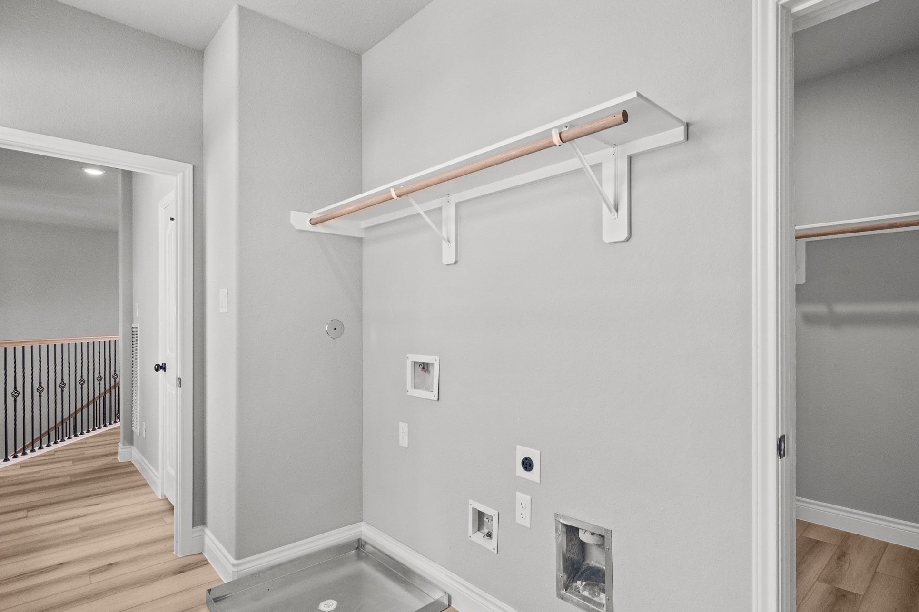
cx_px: 481
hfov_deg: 89.9
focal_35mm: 18
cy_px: 331
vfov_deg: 67.3
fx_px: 459
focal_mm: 16
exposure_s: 1/25
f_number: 10
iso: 2000
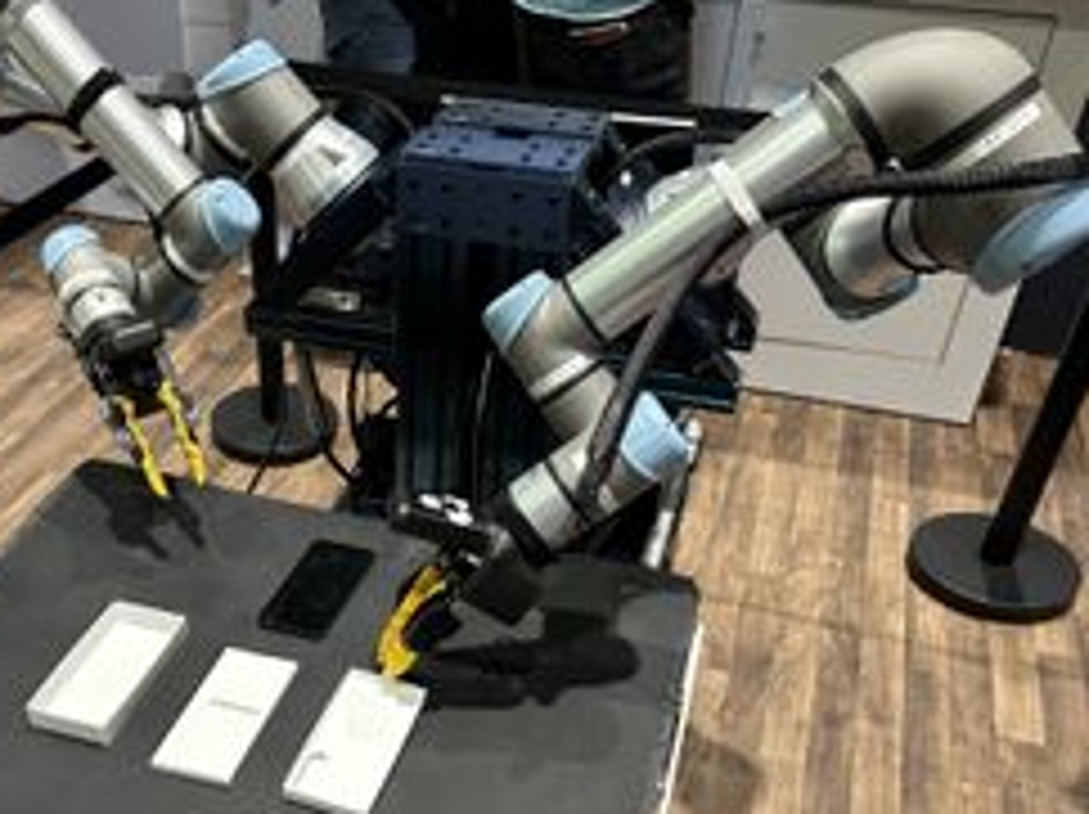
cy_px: 571
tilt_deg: -38.3
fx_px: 1163
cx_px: 351
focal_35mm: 37
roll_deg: +2.4
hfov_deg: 49.2
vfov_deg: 38.0
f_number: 1.5
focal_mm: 5.7
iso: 200
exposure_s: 1/58
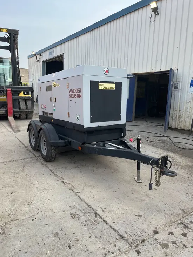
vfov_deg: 67.3
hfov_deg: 53.1
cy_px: 128
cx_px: 96
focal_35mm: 26
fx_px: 193
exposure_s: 1/1441
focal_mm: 5.1
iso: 50
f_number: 1.6
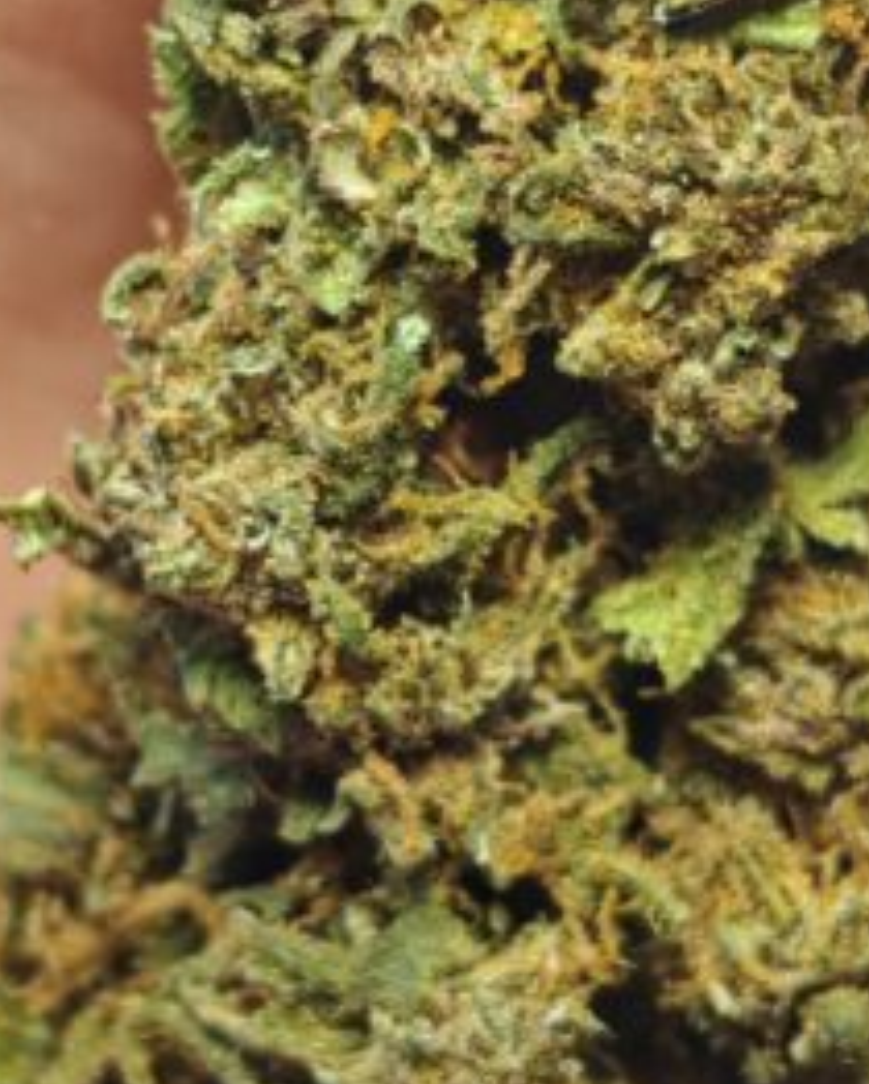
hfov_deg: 10.4
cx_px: 401
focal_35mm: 148
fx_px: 4752
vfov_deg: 13.0
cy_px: 304
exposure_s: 1/100
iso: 64
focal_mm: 5.4
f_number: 1.6
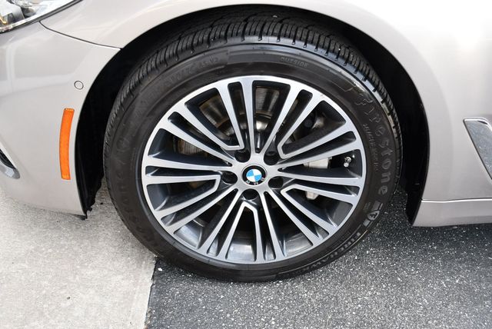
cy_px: 164
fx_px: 492
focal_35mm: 36
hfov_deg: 53.1
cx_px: 246
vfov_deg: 36.9
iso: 400
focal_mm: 18
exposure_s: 1/250
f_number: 4.5
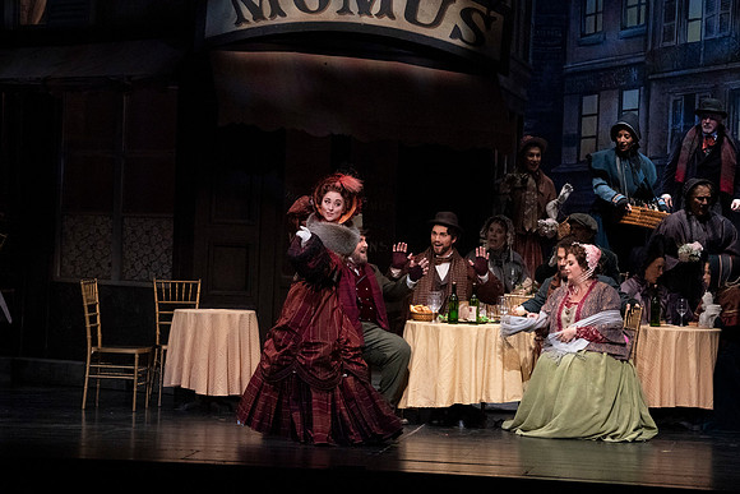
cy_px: 247
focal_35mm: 165
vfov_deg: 8.3
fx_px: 3392
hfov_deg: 12.4
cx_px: 370
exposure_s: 1/400
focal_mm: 165
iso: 16000
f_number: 13
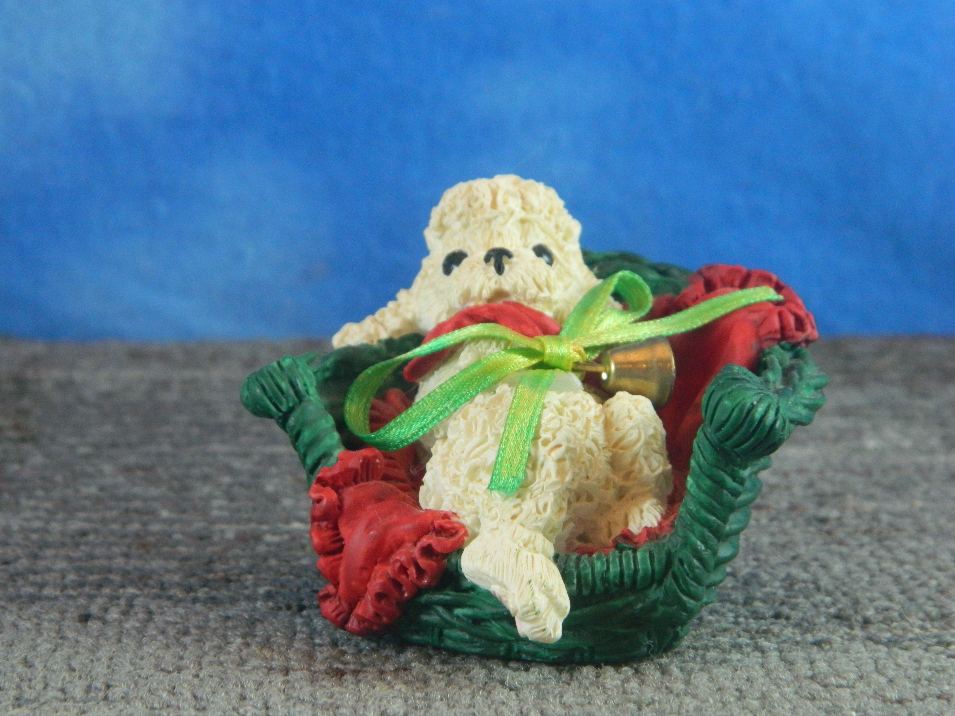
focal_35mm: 103
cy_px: 358
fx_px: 2842
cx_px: 478
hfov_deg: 19.1
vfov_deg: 14.4
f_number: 4.5
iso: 400
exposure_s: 1/20
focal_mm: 18.6
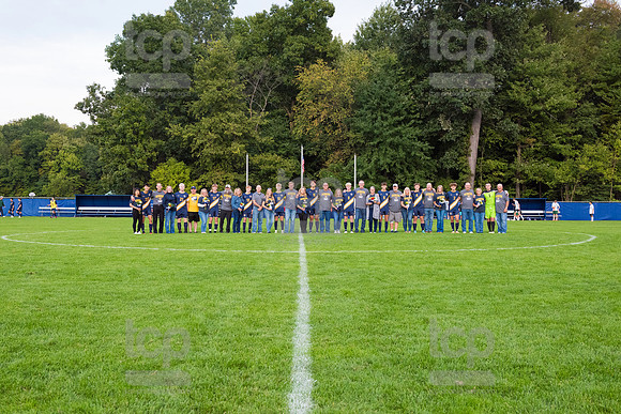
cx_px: 306
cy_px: 208
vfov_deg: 32.8
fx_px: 704
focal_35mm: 41
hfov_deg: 47.6
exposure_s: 1/640
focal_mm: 40
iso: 2000
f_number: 6.3
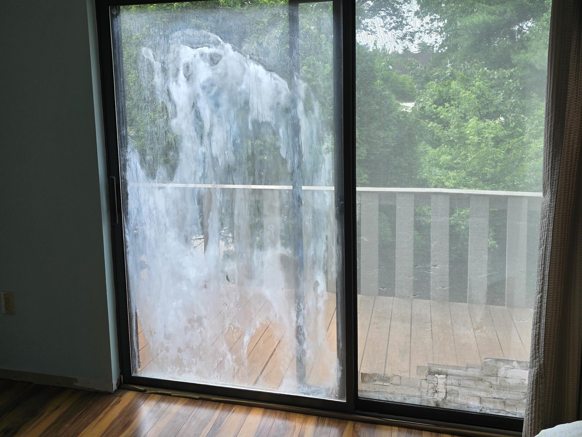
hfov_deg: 58.3
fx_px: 521
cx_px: 292
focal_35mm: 31
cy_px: 163
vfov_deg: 45.1
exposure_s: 1/180
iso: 25
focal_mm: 6.3
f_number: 1.7
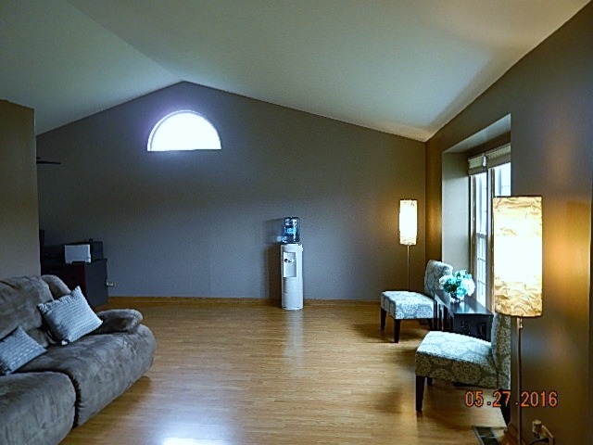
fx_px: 428
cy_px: 222
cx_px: 296
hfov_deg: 69.4
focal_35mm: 25
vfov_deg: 54.9
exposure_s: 1/30
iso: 280
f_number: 3.4
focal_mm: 4.5
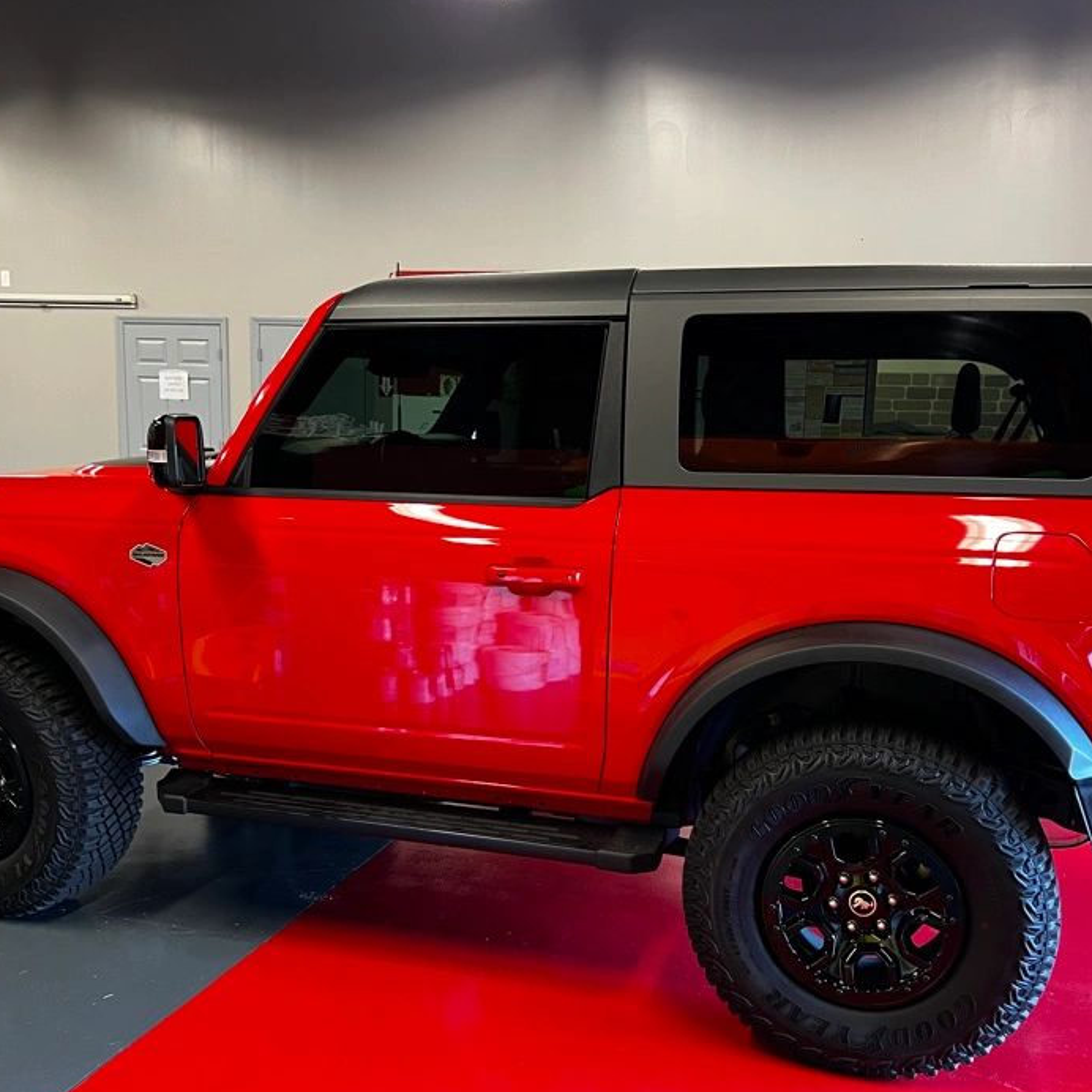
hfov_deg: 48.4
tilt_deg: -11.2
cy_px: 601
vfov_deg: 48.4
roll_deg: -1.6
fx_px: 1213
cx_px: 587
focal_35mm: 34
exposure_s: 1/60
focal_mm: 5.7
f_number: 1.5
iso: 250
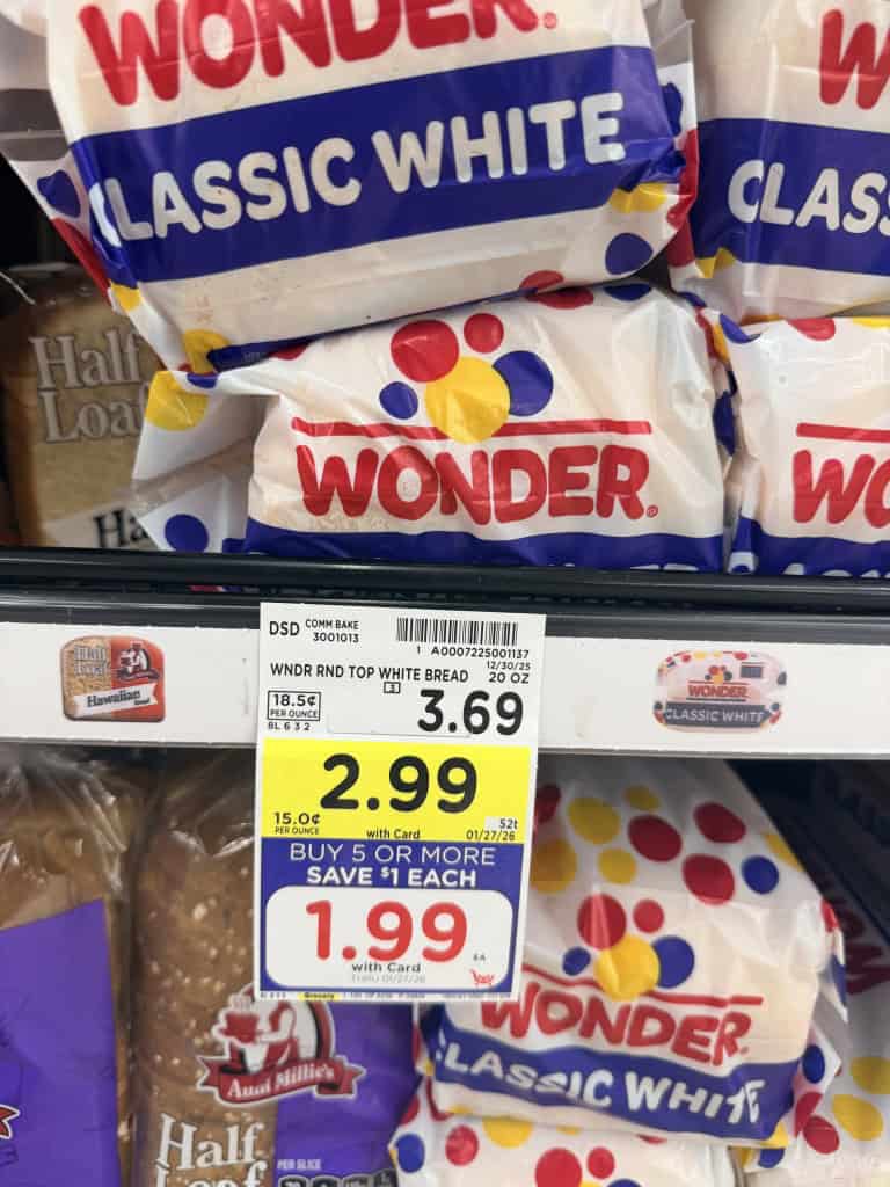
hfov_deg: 56.8
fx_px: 823
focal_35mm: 24
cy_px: 594
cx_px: 445
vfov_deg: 71.6
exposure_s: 1/64
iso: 100
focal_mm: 6.8
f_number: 1.8
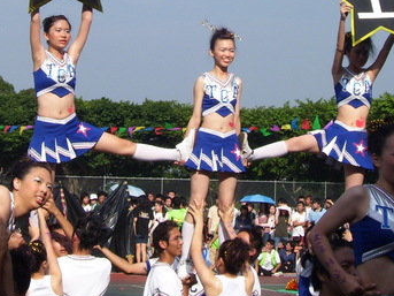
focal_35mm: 143
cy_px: 22
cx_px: 172
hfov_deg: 13.8
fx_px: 1627
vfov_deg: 10.3
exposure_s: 1/350
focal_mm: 11.6
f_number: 6.7
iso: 80
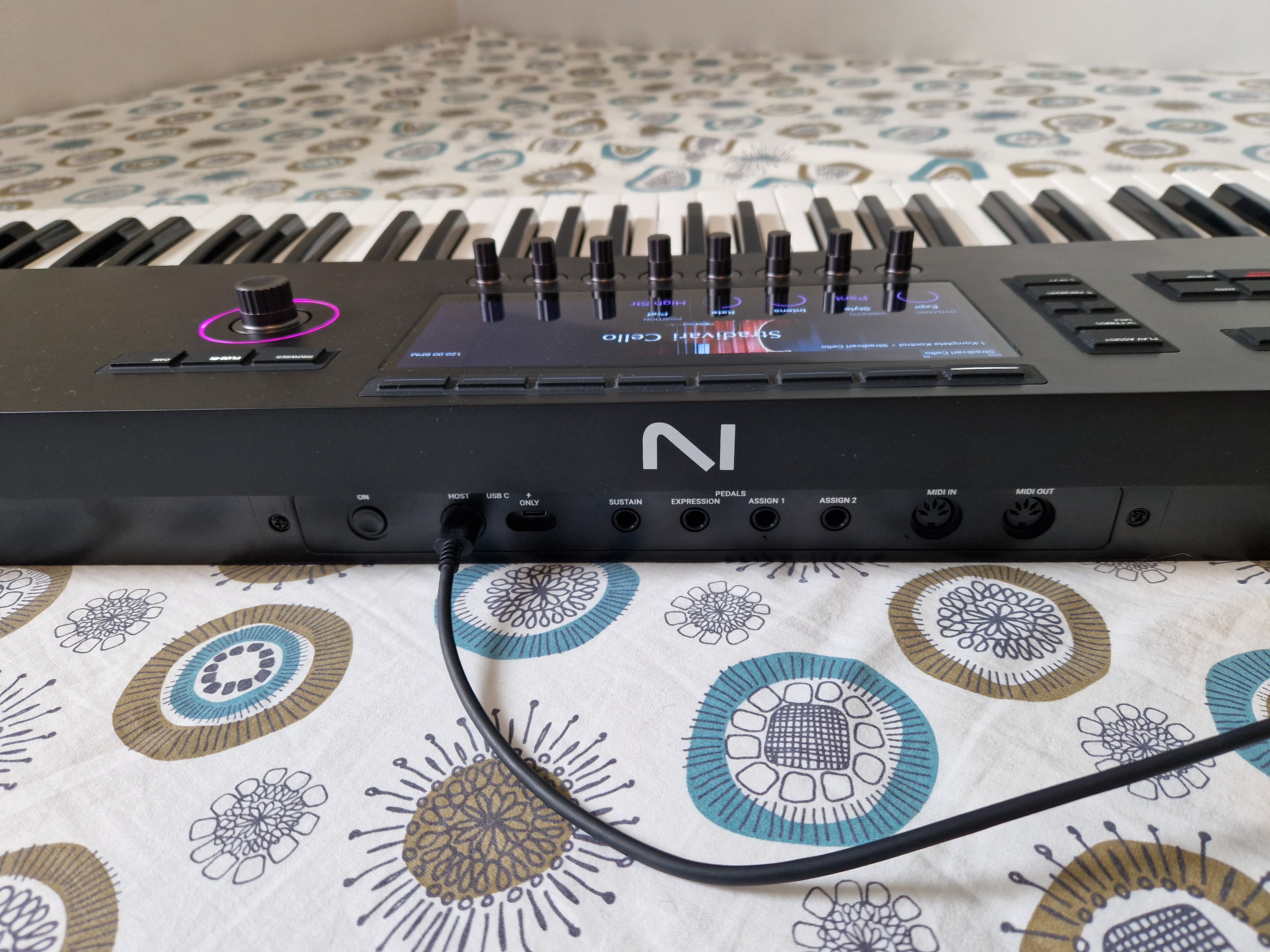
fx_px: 844
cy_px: 476
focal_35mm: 23
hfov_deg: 73.9
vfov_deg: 58.9
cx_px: 635
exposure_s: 1/100
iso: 250
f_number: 1.8
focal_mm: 5.4
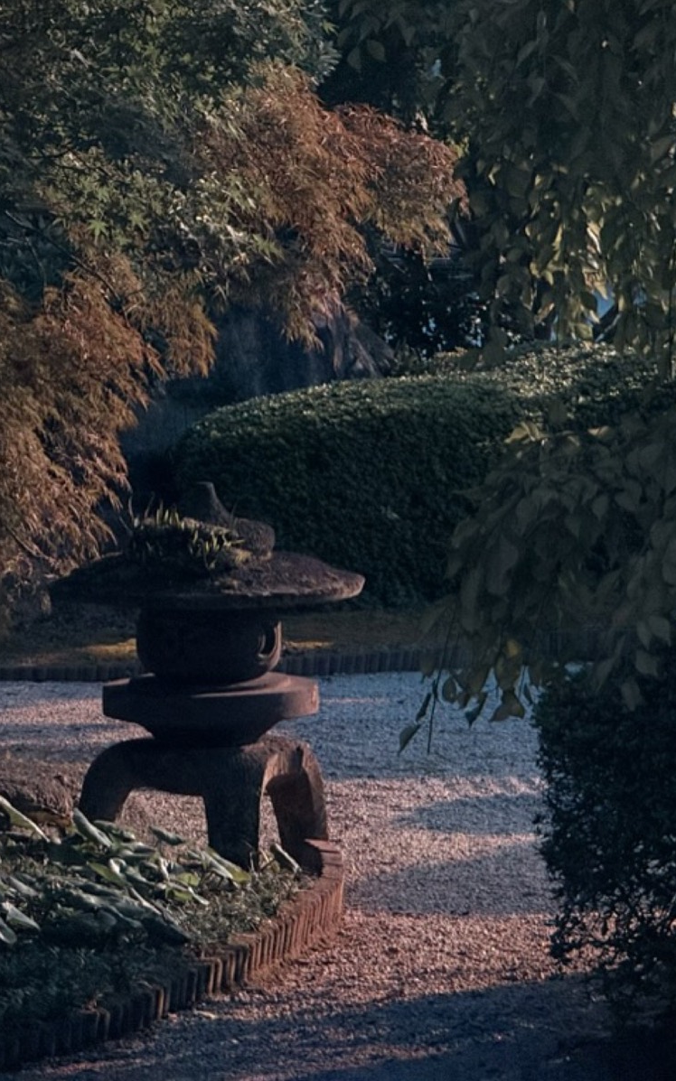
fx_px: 5012
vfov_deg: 12.3
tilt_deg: -3.3
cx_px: 356
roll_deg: +0.3
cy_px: 540
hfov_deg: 7.7
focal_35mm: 170
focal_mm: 15.66
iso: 80
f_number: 2.8
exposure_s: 1/99
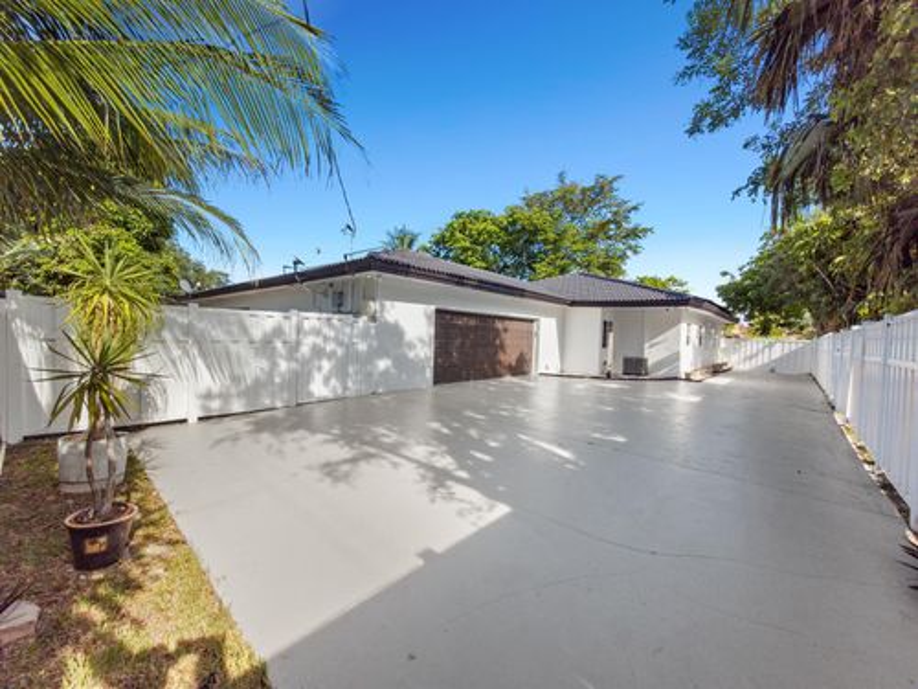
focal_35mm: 13
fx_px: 345
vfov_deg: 89.9
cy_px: 344
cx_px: 459
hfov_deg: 106.2
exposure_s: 1/850
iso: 50
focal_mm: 2.2
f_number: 2.2
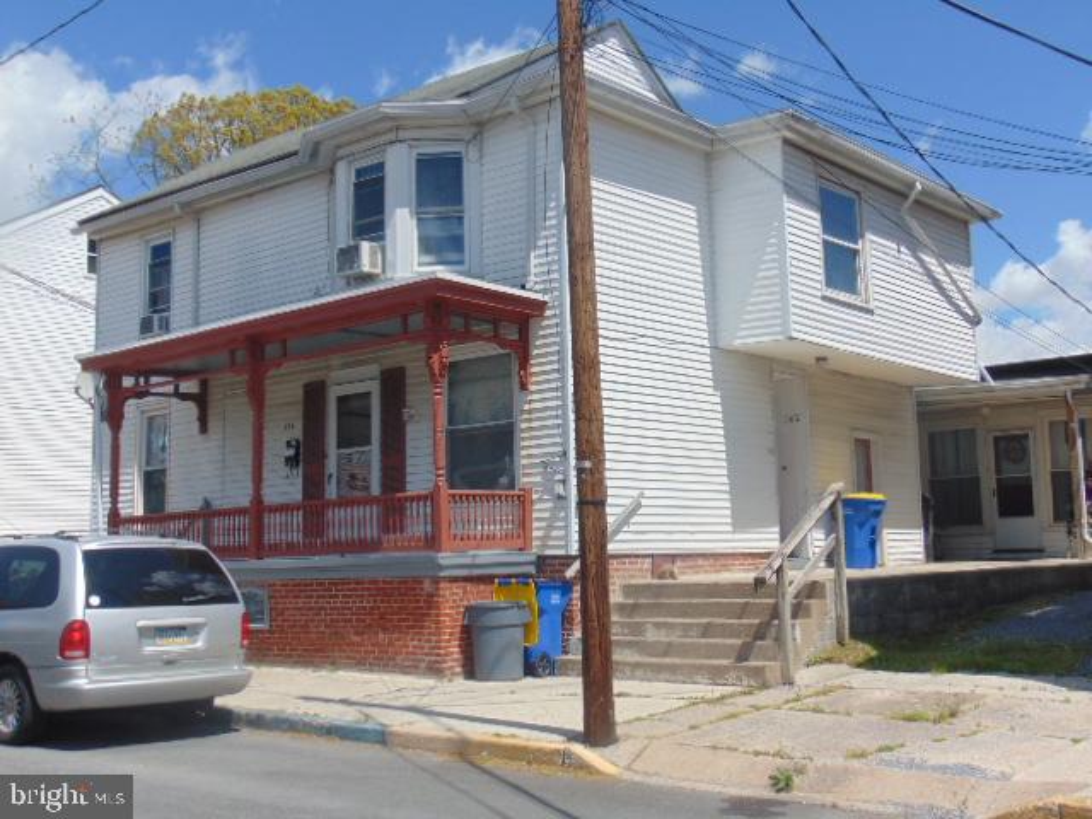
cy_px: 410
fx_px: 1325
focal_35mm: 42
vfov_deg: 34.3
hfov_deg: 44.8
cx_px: 546
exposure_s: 1/250
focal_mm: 7.6
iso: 80
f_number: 8.7
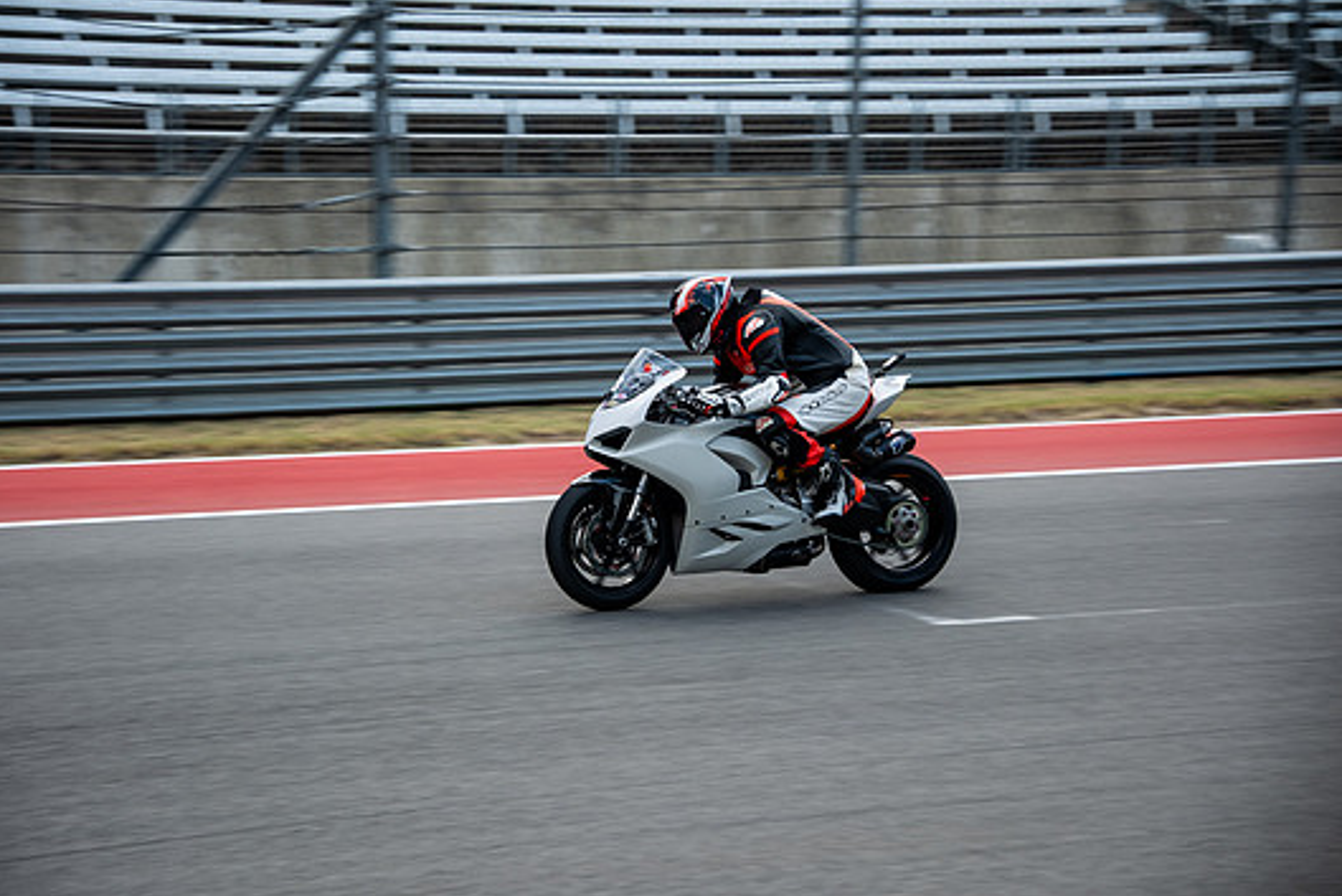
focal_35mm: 91
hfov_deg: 22.4
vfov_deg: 15.0
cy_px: 440
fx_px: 3393
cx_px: 644
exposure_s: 1/640
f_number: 2.8
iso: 200
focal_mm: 55
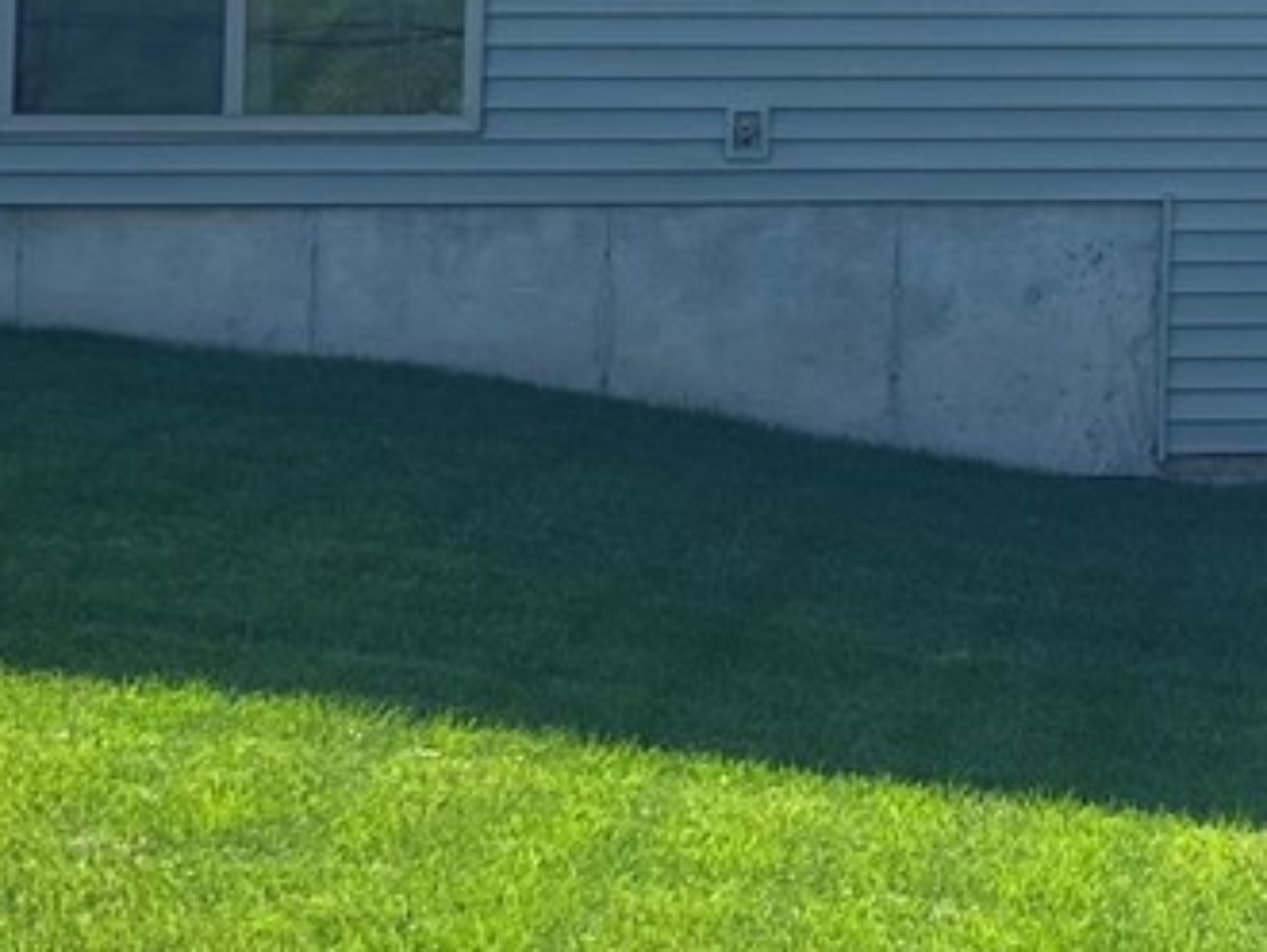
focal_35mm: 126
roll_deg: -0.1
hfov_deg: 14.9
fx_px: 4615
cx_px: 1674
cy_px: -345
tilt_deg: +4.5
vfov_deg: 11.4
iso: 50
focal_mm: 5.7
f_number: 1.5
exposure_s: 1/3571
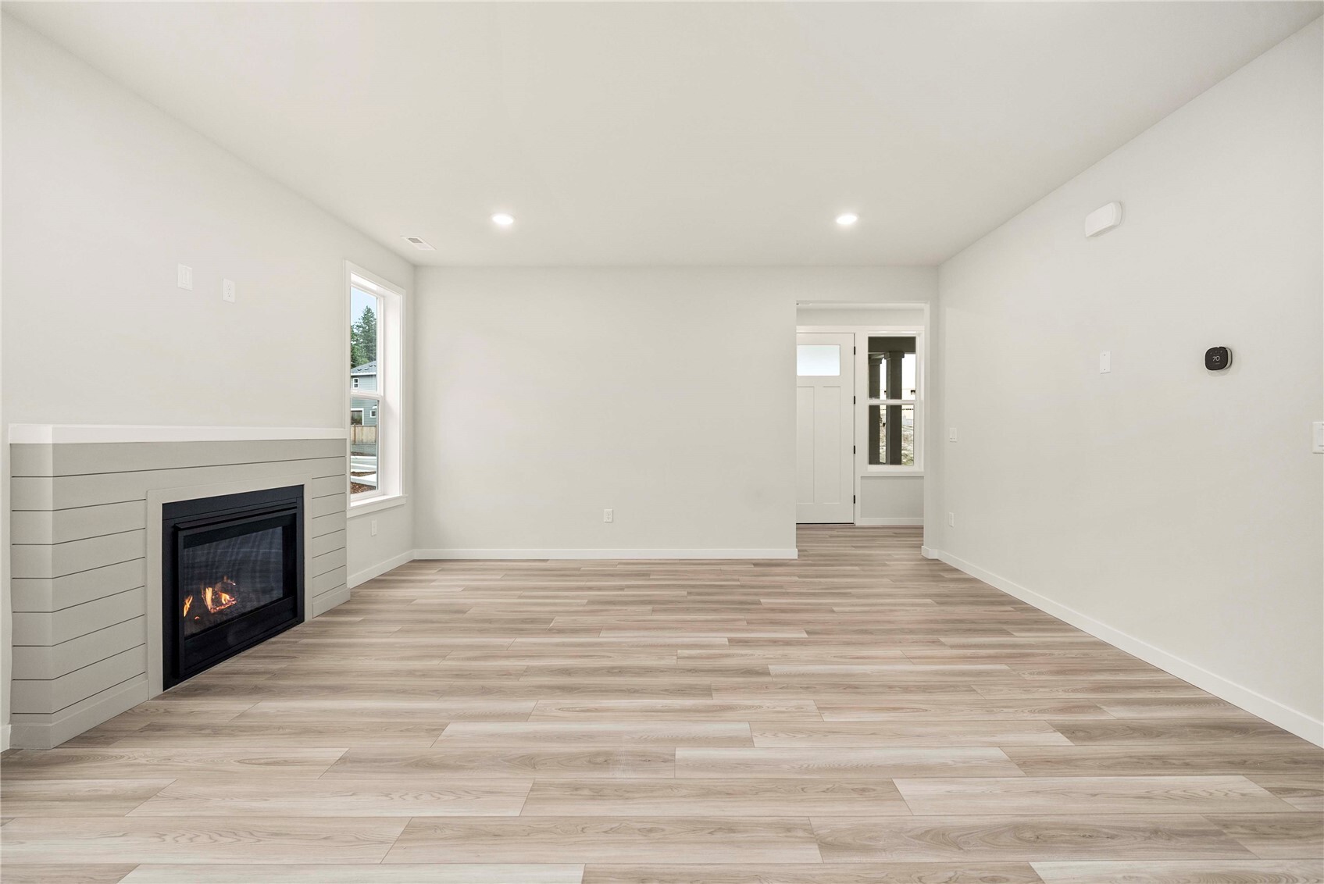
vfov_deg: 85.5
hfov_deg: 108.3
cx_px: 662
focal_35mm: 13
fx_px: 478
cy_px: 442
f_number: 6.3
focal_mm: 13
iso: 100
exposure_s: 1/60
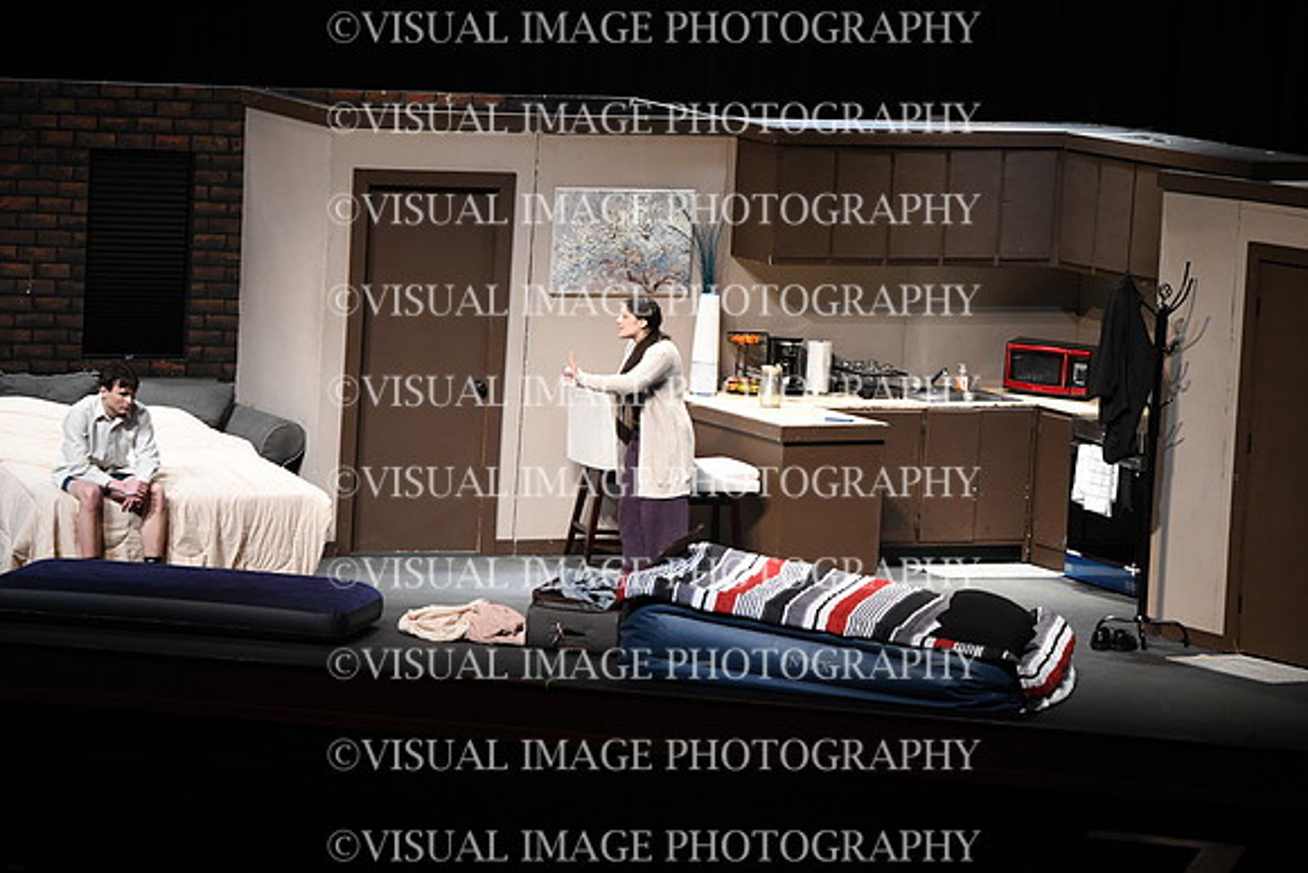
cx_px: 654
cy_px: 436
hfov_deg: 10.3
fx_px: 7268
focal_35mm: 200
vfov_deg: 6.9
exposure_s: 1/640
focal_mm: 200
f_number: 3.2
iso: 2500
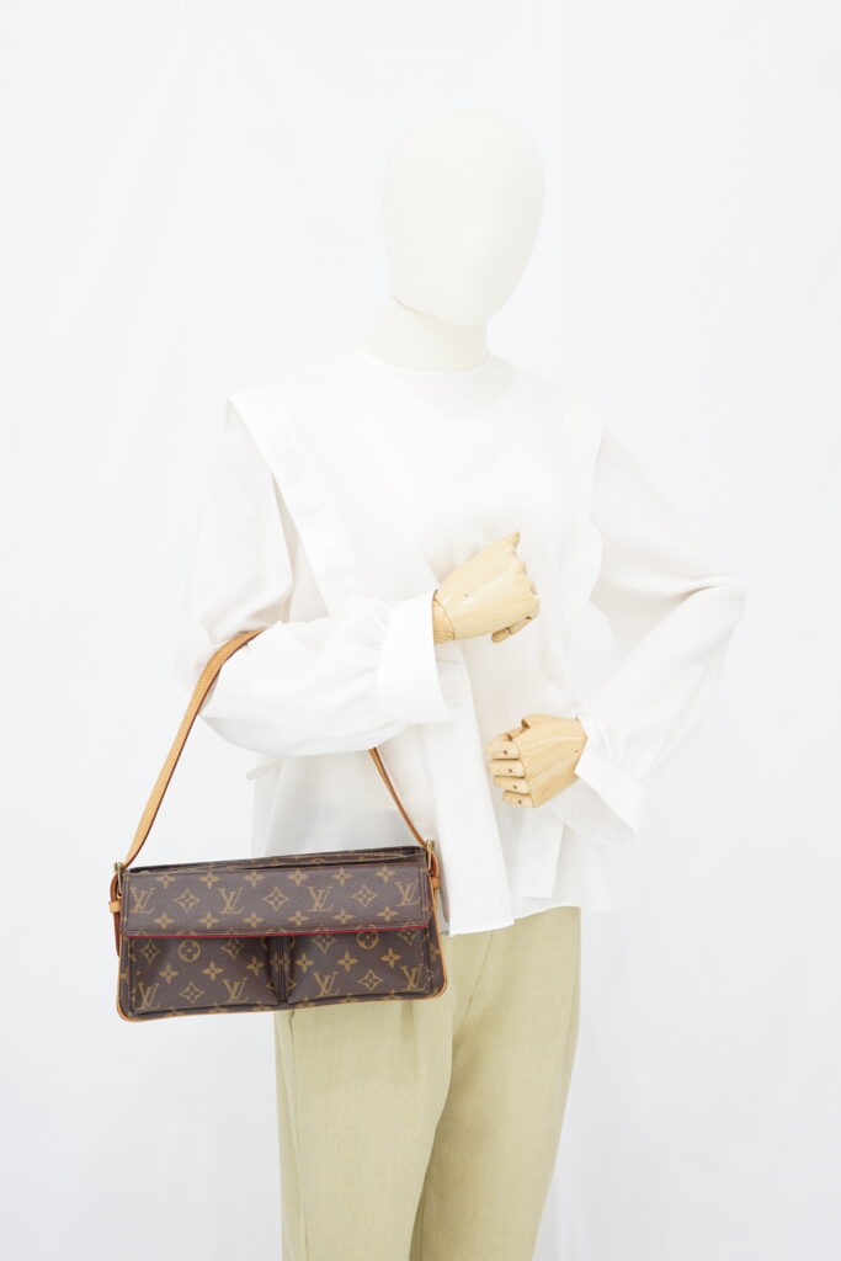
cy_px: 630
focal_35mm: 50
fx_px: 1751
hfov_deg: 27.0
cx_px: 420
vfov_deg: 39.6
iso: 640
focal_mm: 50
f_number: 6.3
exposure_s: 1/5
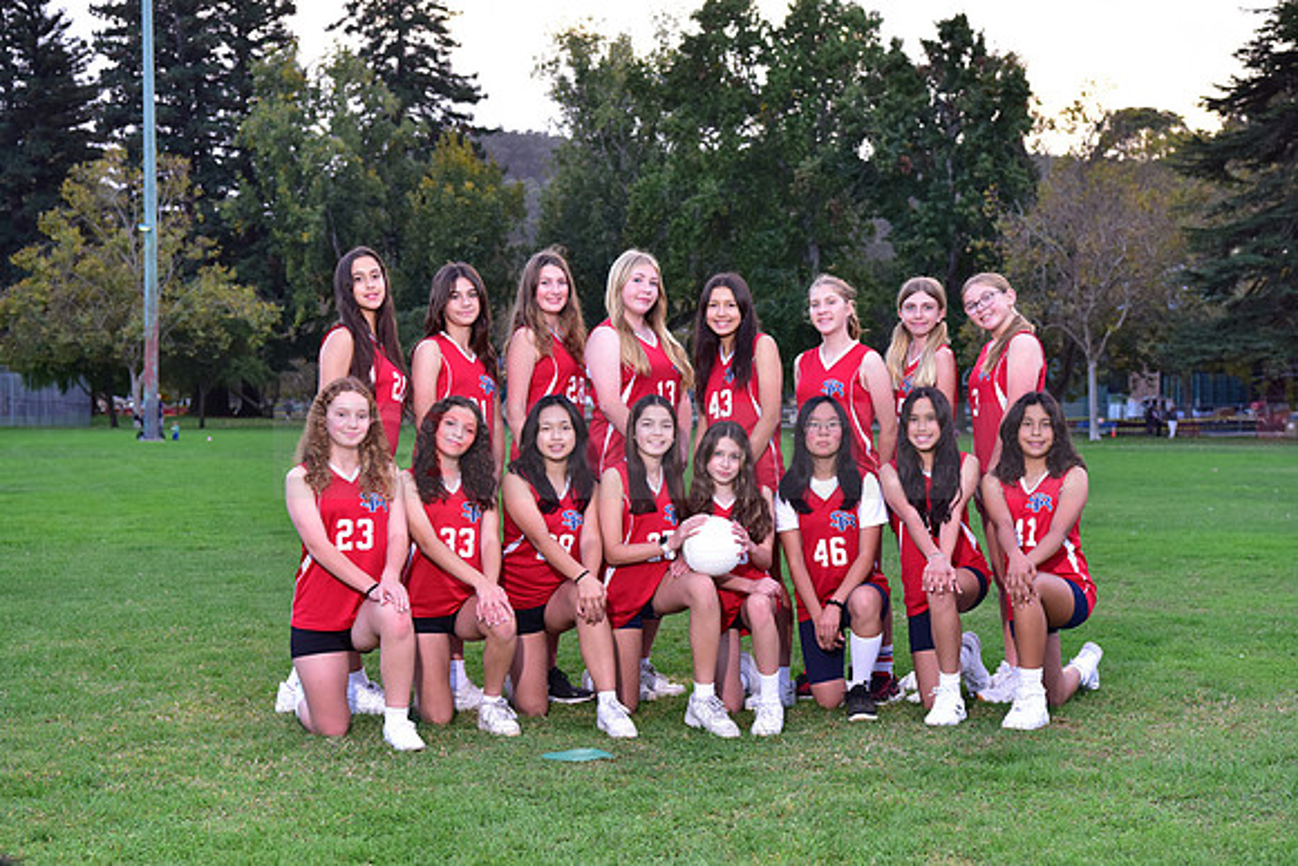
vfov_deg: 23.4
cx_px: 649
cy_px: 433
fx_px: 2092
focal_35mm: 58
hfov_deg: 34.5
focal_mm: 58
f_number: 5.6
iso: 800
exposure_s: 1/200
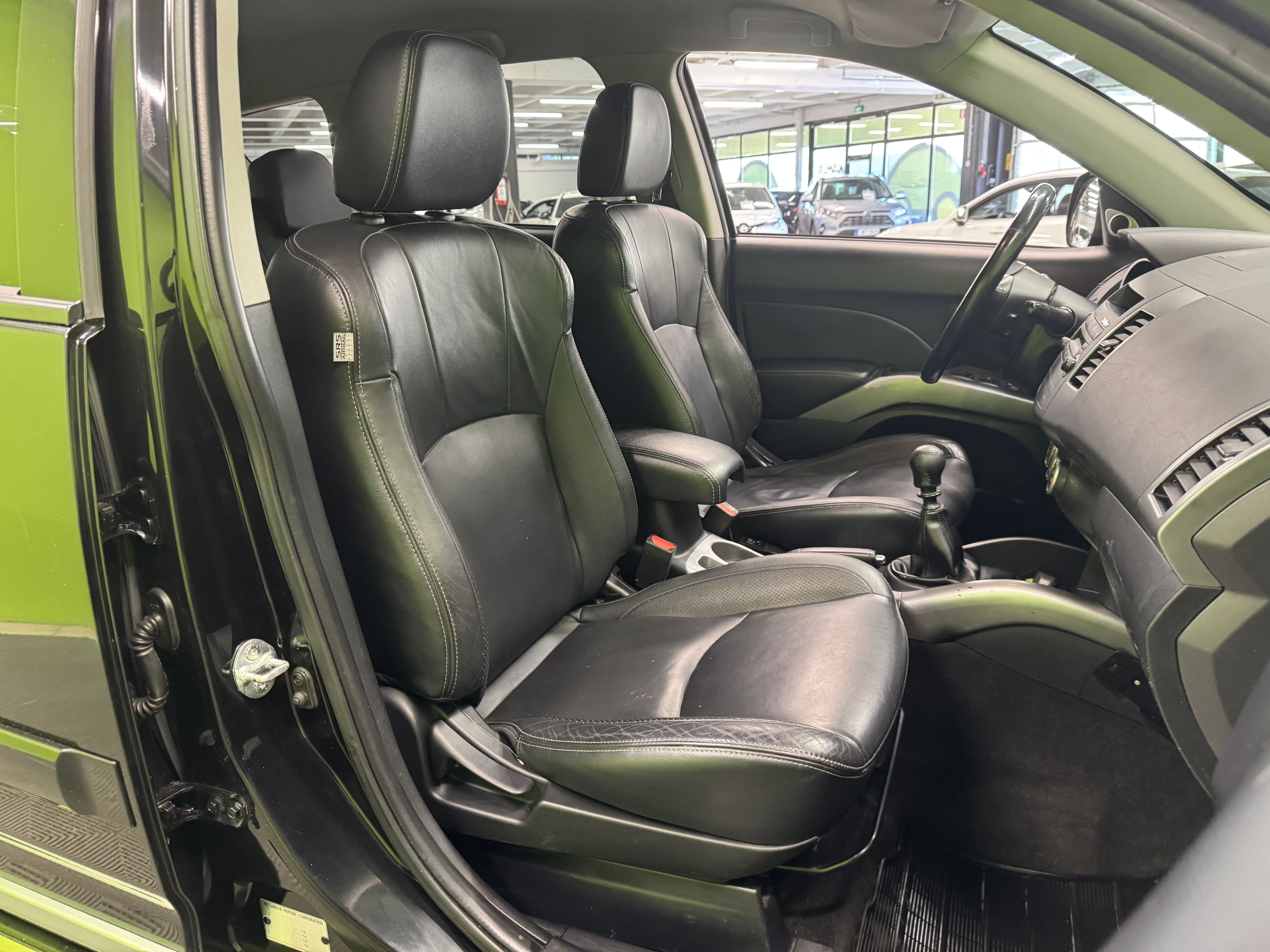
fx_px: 881
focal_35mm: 24
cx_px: 635
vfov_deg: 56.8
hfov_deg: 71.6
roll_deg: +2.2
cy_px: 476
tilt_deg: -15.0
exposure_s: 1/50
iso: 640
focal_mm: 6.76
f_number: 1.78
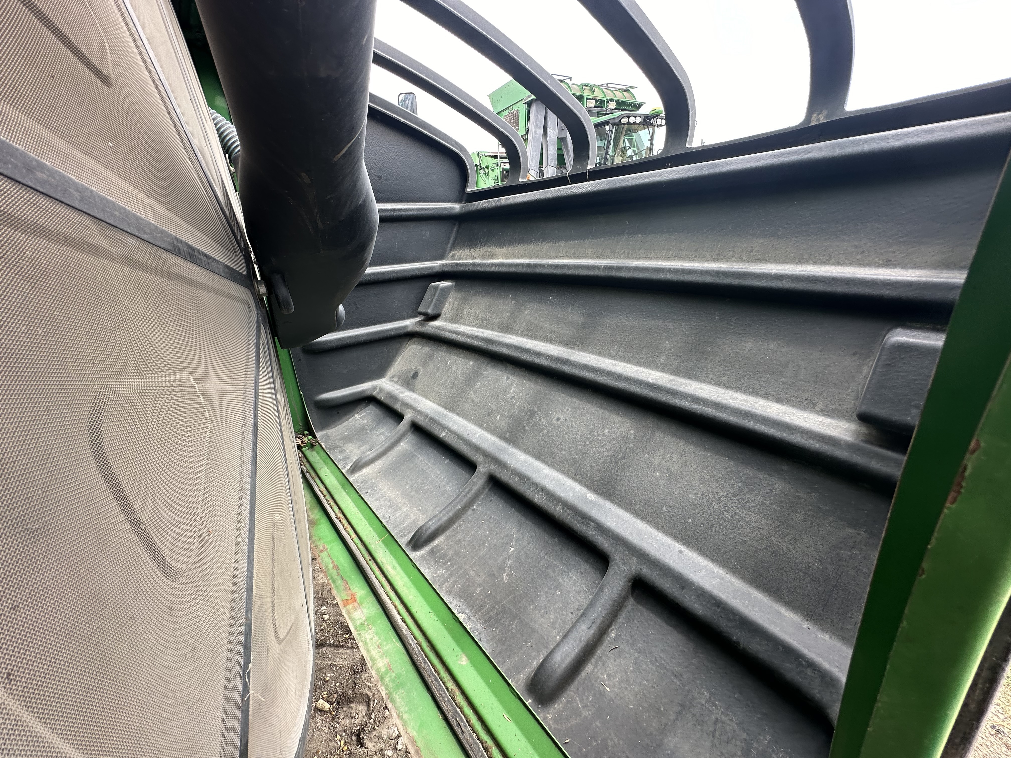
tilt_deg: -20.5
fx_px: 409
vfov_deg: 85.7
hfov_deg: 102.1
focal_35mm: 14
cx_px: 506
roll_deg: +4.8
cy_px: 379
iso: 40
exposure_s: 1/158
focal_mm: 2.22
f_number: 2.2
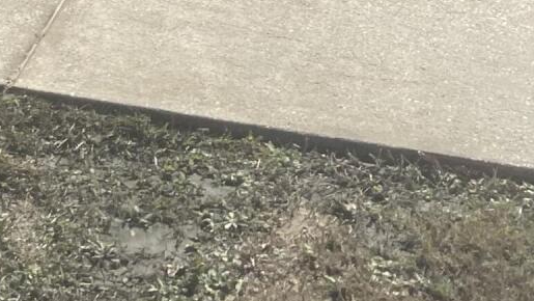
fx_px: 1558
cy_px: -514
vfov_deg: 9.4
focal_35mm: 110
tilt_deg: -1.9
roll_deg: +0.2
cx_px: -90
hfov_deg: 18.5
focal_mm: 4.2
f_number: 1.6
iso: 32
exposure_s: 1/4132
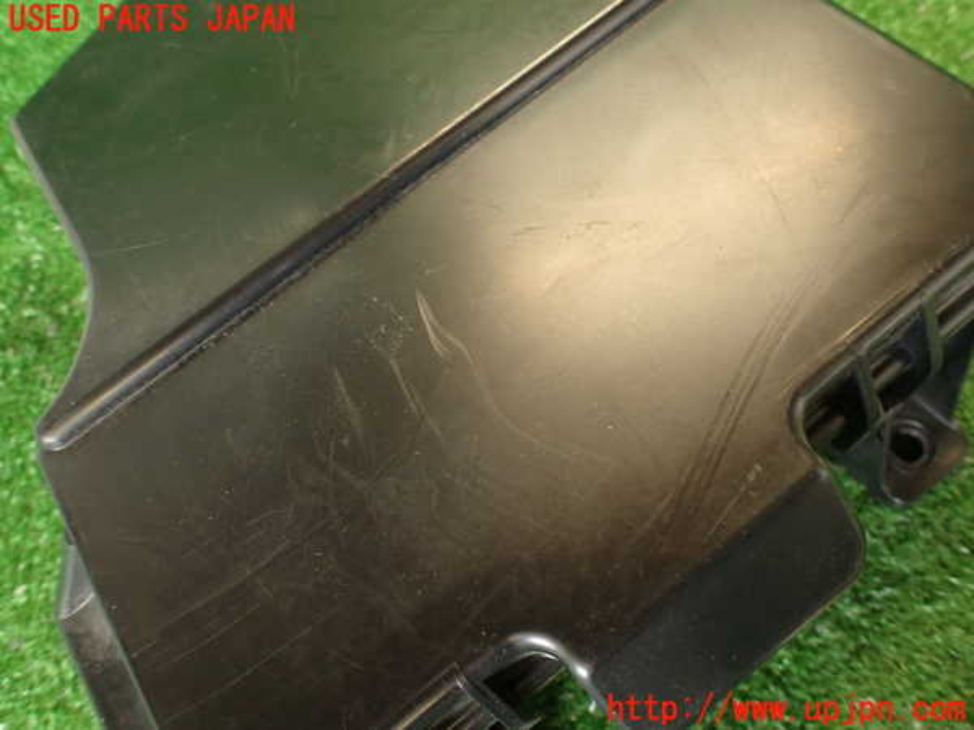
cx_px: 487
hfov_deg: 69.4
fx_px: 703
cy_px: 365
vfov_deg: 54.9
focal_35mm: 25
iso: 200
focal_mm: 4.5
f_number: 2
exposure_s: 1/30
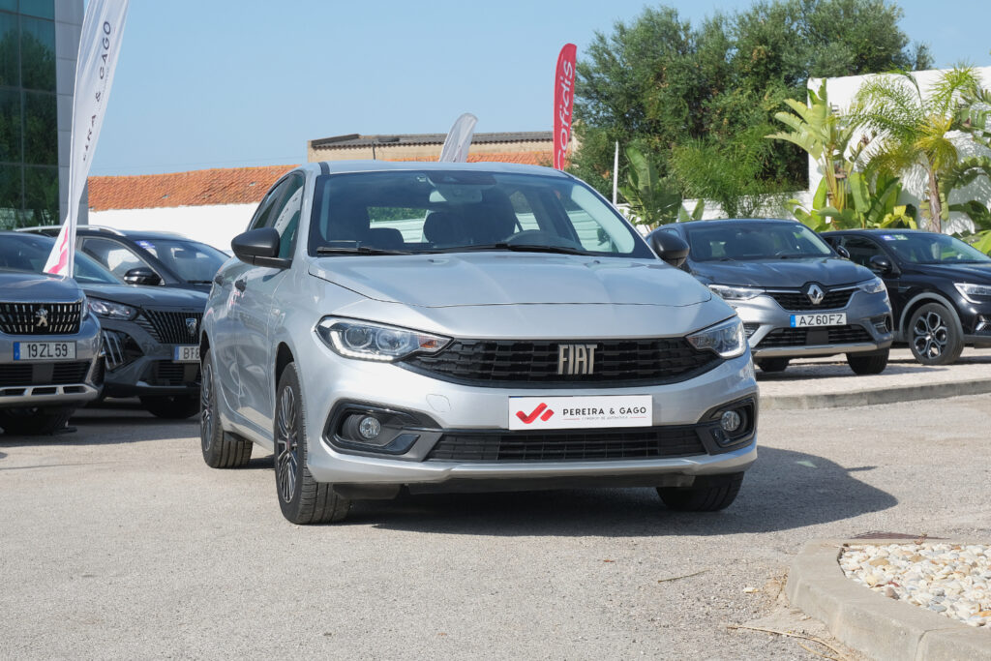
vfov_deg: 20.0
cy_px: 330
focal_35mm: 68
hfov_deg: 29.7
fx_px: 1872
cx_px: 496
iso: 160
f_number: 9
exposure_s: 1/200
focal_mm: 45
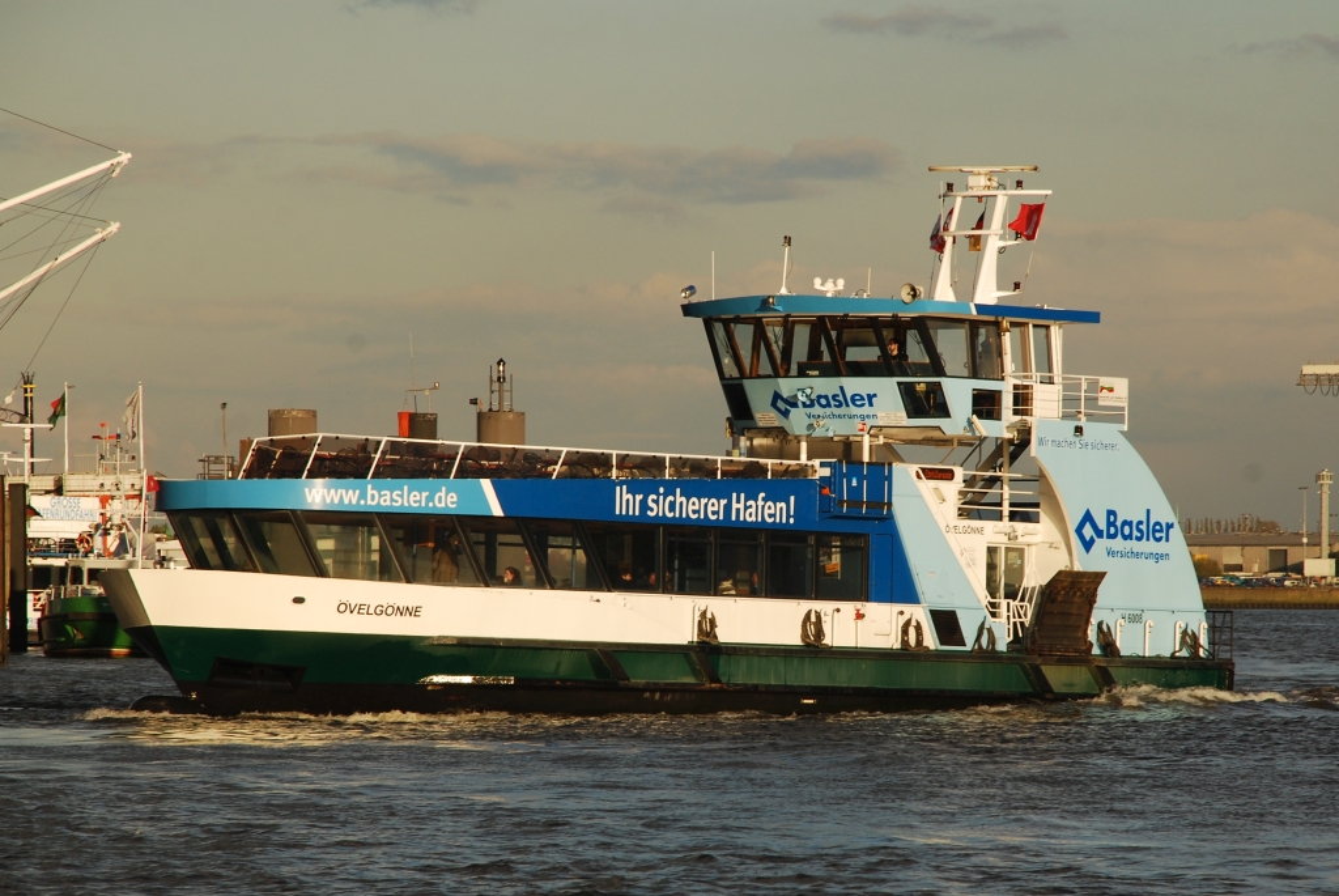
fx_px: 7539
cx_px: 670
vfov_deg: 6.8
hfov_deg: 10.1
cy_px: 448
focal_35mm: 202
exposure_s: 1/250
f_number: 10
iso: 200
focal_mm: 135
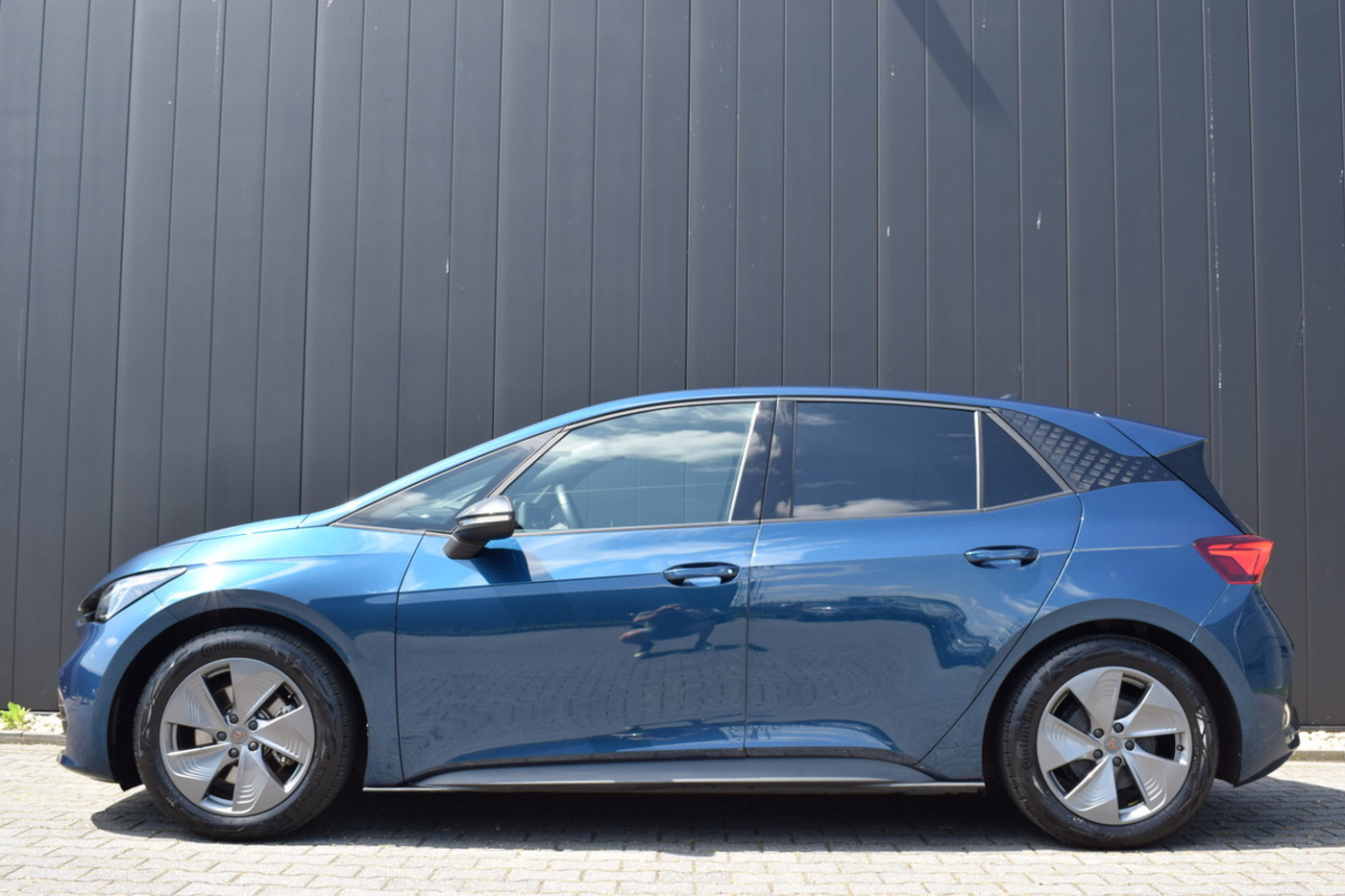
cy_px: 448
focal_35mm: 38
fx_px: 1401
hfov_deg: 51.3
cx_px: 672
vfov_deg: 35.5
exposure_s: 1/250
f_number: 8
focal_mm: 25
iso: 400
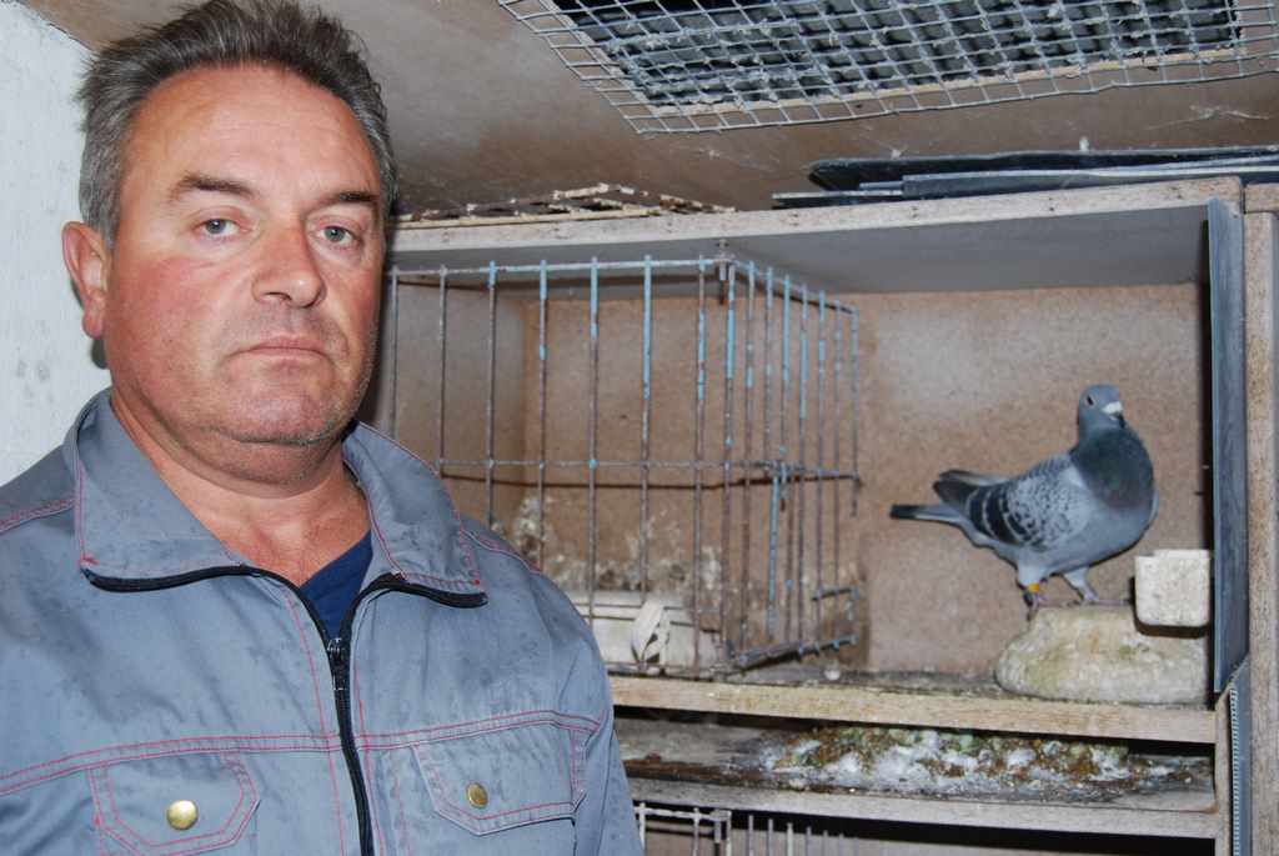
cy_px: 428
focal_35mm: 48
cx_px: 640
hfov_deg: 41.1
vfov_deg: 28.1
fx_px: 1707
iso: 200
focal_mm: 32
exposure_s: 1/60
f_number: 4.5
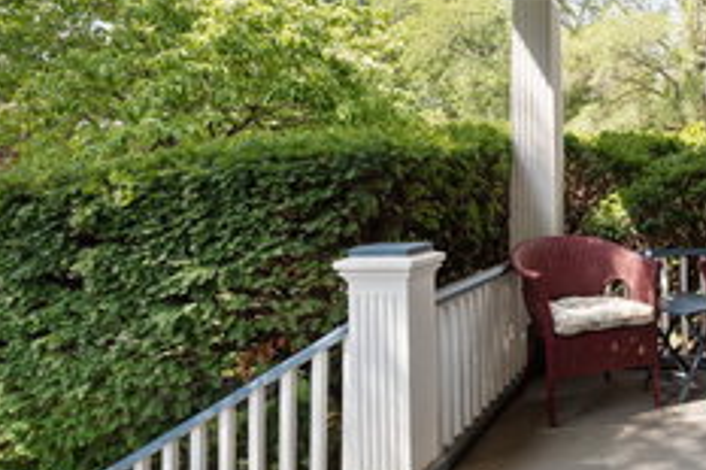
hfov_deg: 52.2
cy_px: 194
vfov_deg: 39.8
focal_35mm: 33
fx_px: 647
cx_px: 600
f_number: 9
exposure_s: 1/60
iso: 200
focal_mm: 16
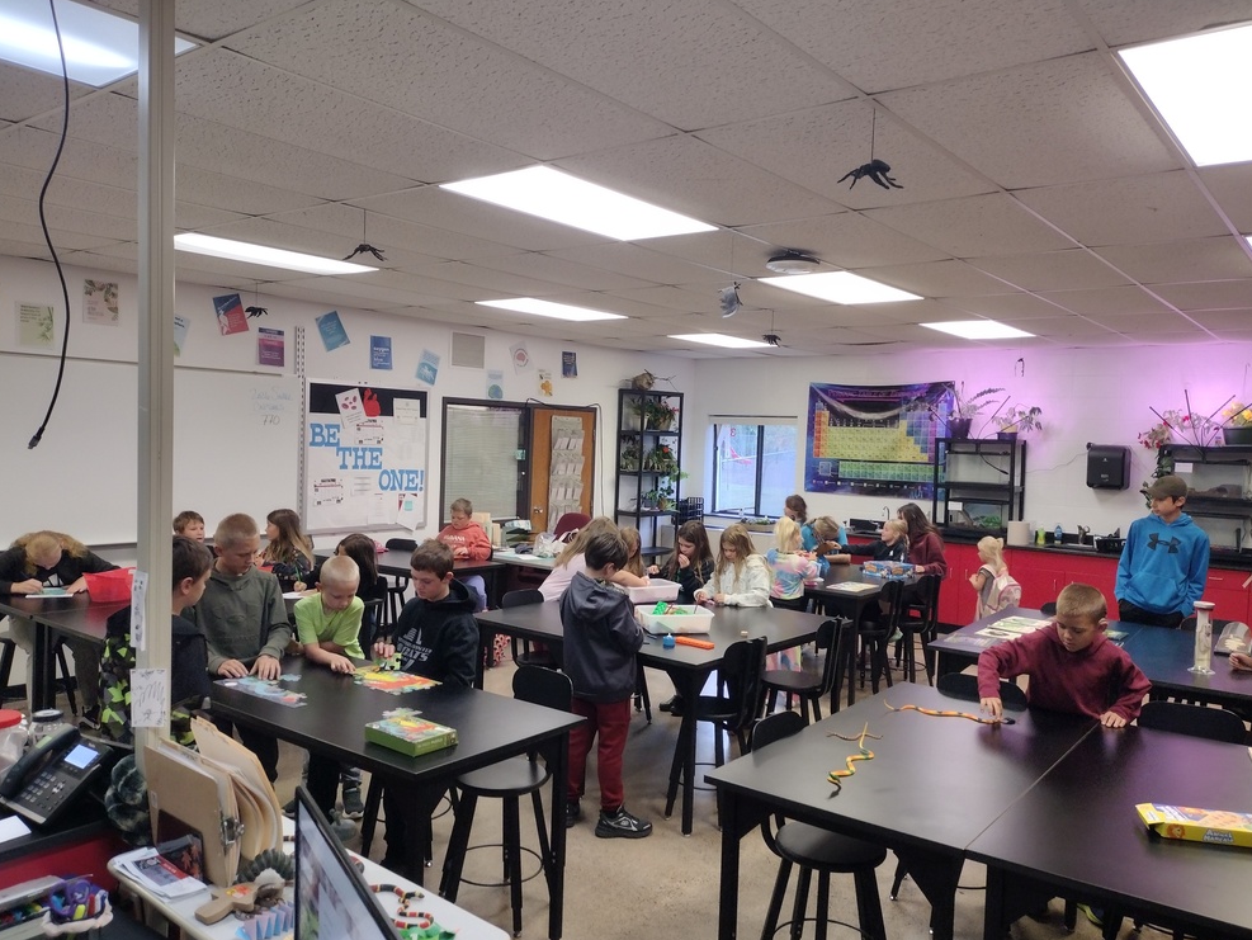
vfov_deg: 49.8
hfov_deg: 63.4
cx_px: 641
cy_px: 481
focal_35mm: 28
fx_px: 1013
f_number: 1.7
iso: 144
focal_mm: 4.71
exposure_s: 1/60
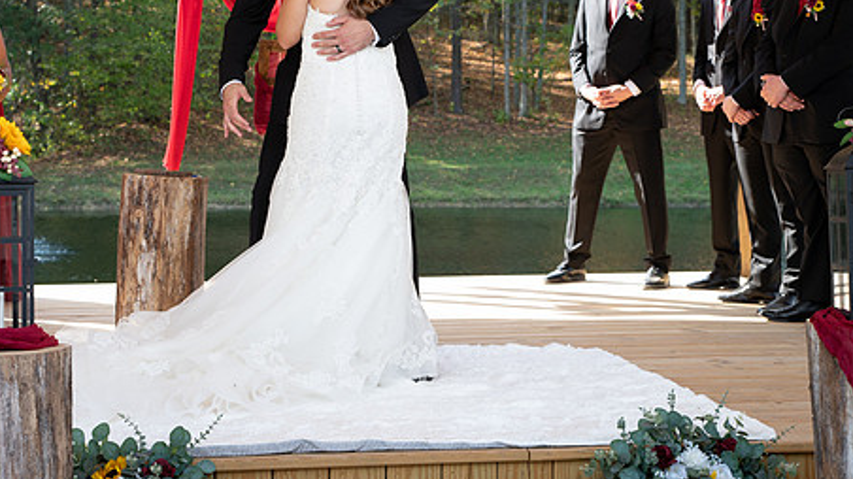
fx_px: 1492
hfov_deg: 31.8
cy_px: 111
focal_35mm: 66
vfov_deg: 18.1
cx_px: 365
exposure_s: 1/250
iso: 320
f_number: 4
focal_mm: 45
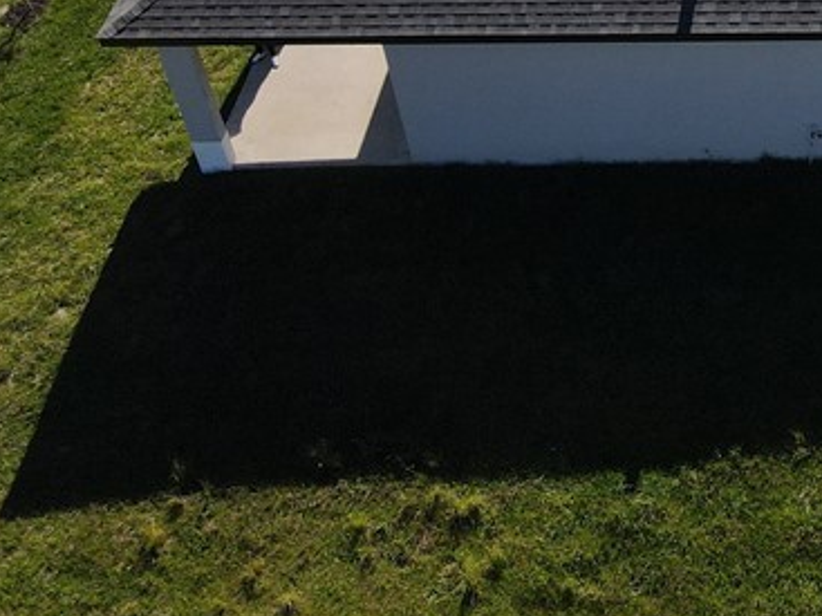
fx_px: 1590
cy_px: -130
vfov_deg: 20.5
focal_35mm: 67
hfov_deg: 26.8
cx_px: 885
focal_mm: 4.5
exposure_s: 1/100
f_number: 2.8
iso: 100
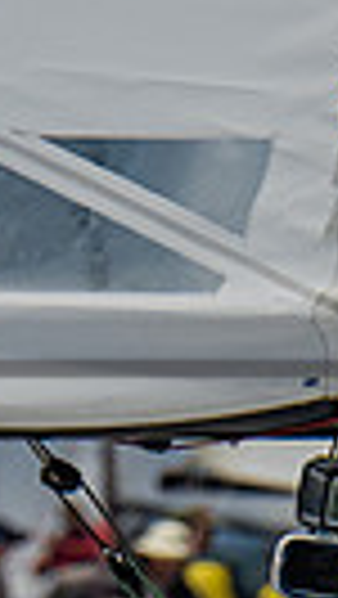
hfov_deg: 0.5
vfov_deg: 0.9
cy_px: 251
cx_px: -981
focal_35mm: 2353
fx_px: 37420
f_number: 6.3
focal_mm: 310
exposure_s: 1/4000
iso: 400
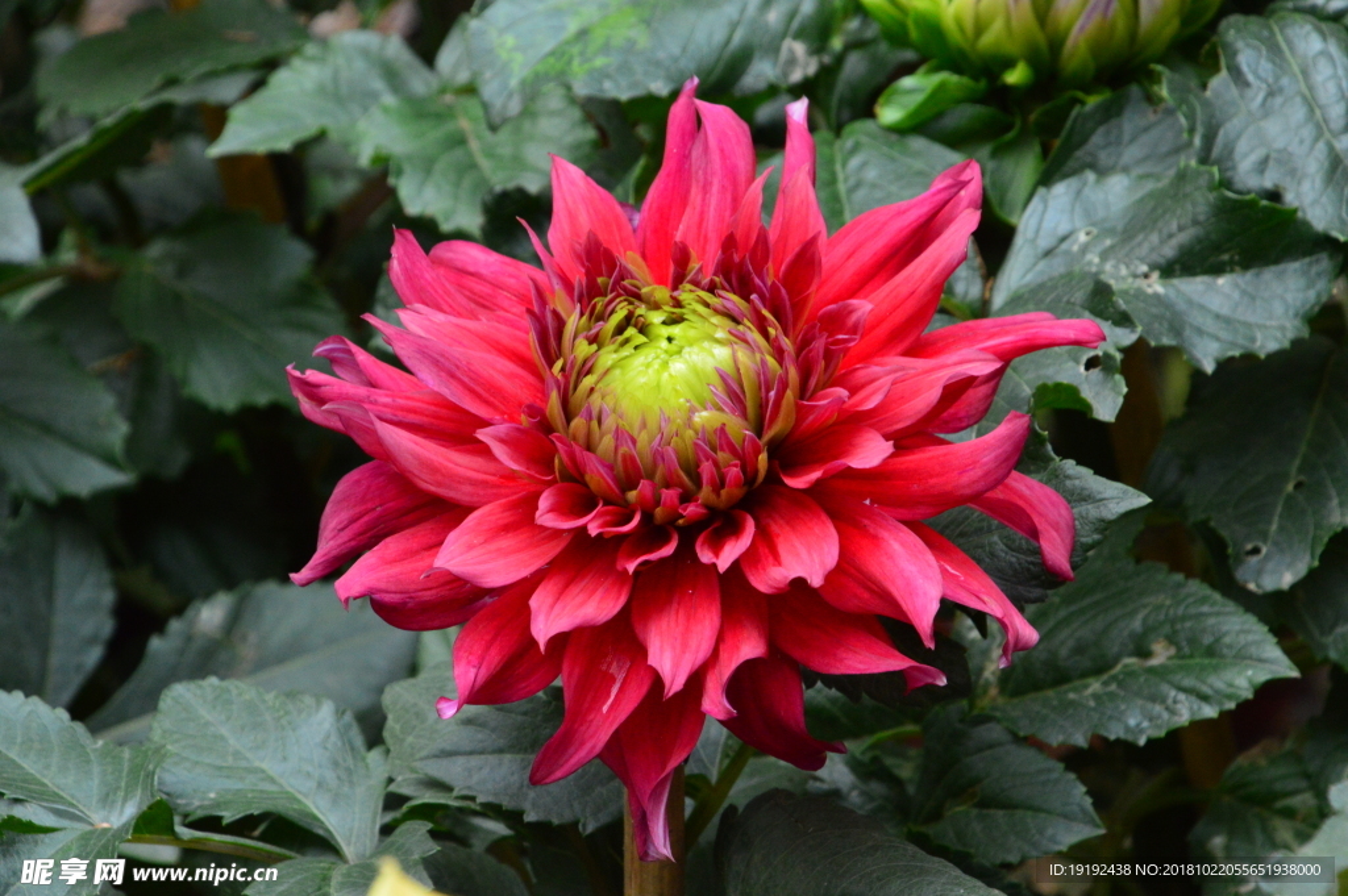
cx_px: 674
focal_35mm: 262
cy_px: 448
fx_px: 9821
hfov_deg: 7.9
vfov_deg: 5.2
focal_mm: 175
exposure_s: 1/250
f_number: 16
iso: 2000
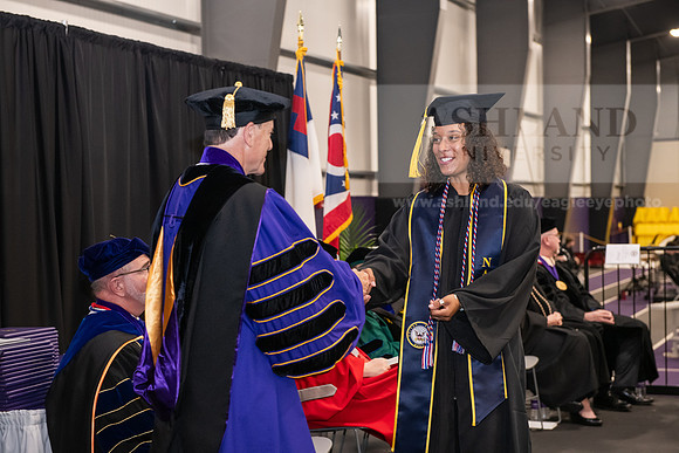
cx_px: 340
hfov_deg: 28.8
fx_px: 1321
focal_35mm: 70
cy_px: 226
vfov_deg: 19.5
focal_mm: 70
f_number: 5
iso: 2500
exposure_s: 1/125
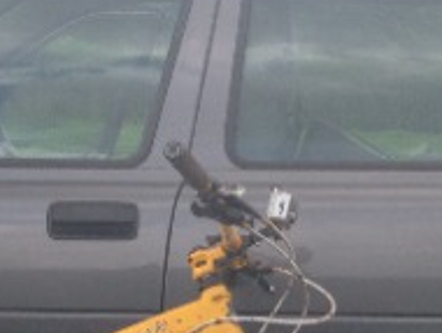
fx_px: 1879
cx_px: 398
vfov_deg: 10.0
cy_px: 368
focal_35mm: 147
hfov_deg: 13.3
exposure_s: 1/409
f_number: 2.4
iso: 50
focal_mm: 4.28
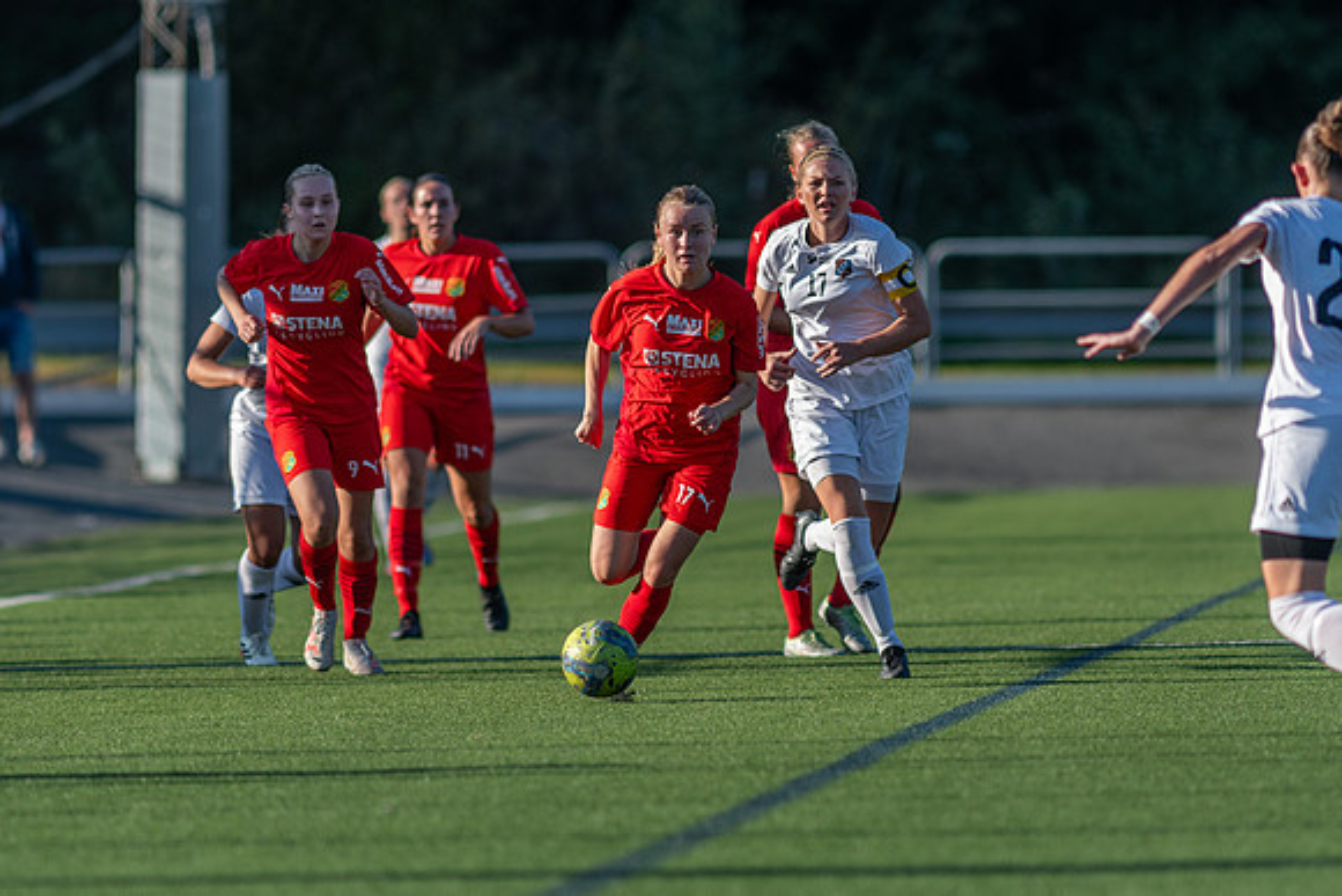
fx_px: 17530
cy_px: 448
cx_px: 671
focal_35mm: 470
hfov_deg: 4.4
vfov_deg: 2.9
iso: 220
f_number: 3.2
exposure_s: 1/2000
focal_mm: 300
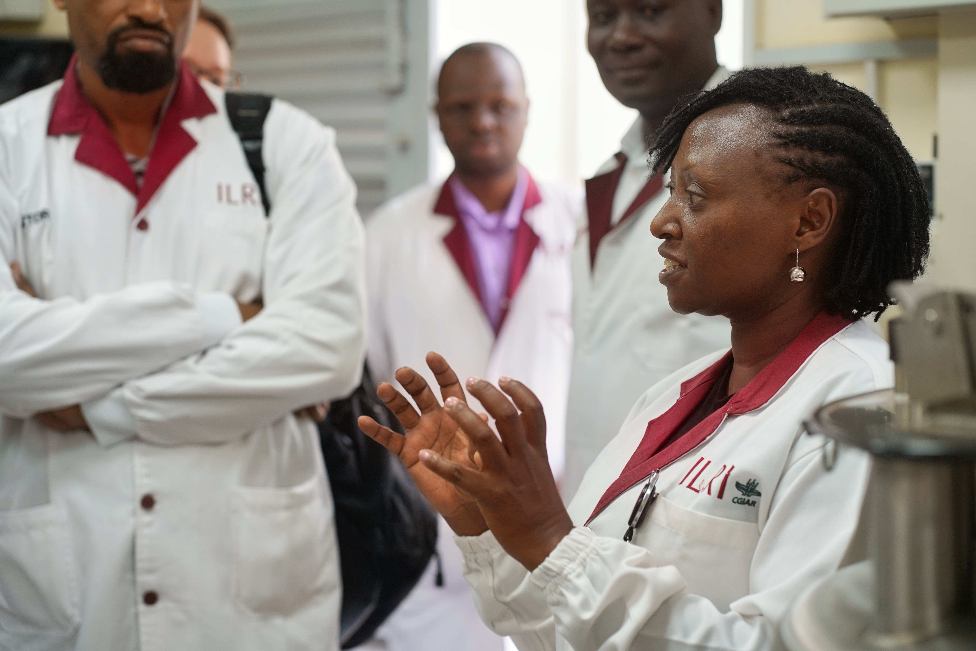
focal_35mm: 85
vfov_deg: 16.1
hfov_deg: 23.9
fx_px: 2304
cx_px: 488
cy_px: 326
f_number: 4
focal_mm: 85
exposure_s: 1/100
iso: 320
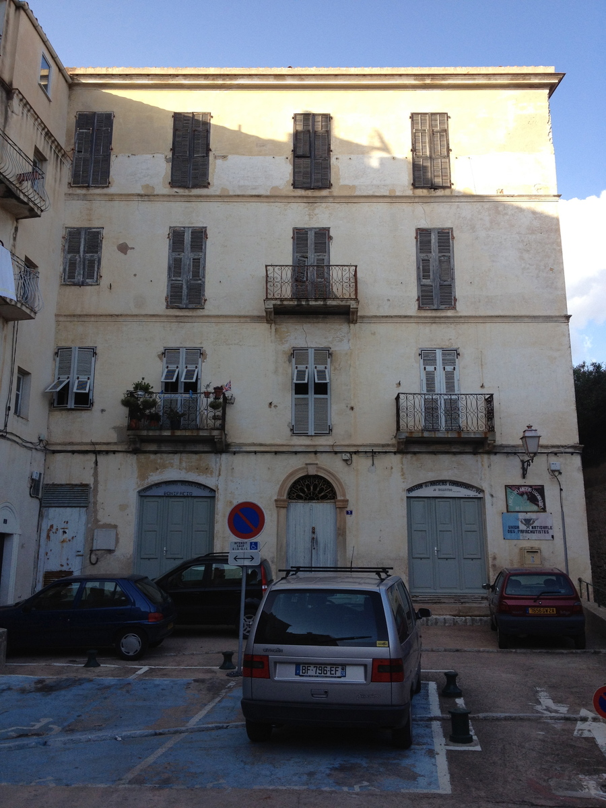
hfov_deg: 40.7
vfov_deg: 52.6
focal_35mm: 35
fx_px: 817
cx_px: 303
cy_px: 404
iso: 64
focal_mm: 4.28
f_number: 2.4
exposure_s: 1/557
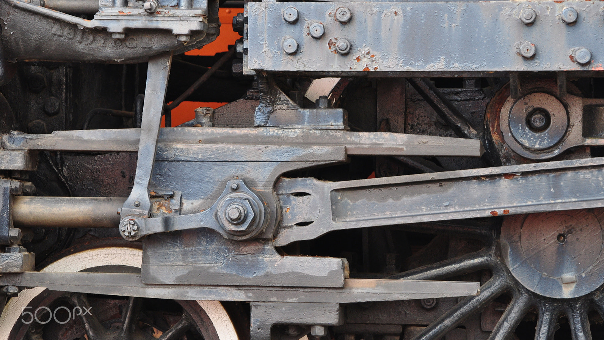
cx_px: 301
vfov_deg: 8.4
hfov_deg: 14.8
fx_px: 2322
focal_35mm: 145
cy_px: 163
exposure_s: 1/30
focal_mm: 92
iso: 560
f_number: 7.1
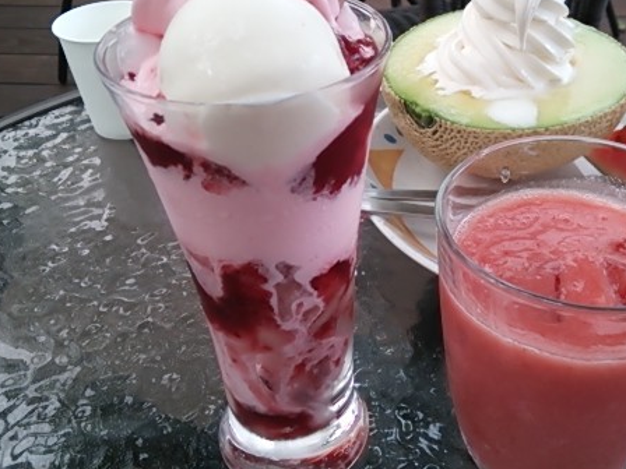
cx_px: 407
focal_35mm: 40
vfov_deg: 35.6
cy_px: 156
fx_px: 723
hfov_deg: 46.2
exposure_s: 1/60
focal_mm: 4.21
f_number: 2.5
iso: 64
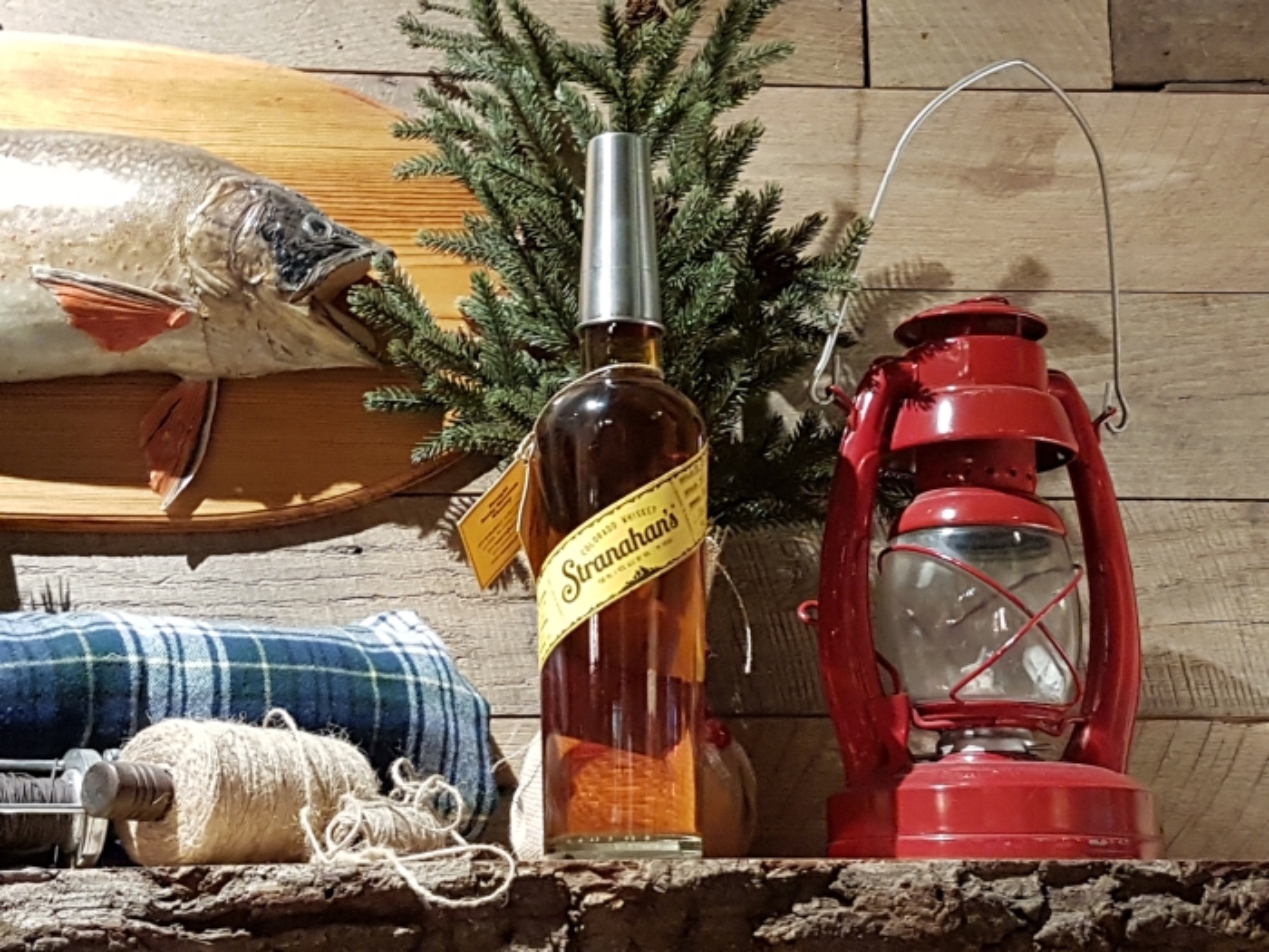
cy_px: 476
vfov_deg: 53.1
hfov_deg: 67.3
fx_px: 953
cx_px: 634
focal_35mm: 26
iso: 250
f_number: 1.7
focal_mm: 4.2
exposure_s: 1/13
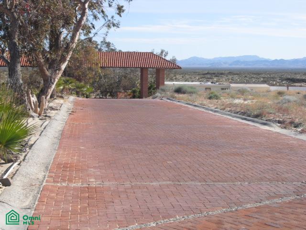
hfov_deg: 30.7
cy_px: 115
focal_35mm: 63
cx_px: 153
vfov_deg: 23.3
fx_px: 557
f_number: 10.6
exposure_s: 1/60
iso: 64
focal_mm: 11.2
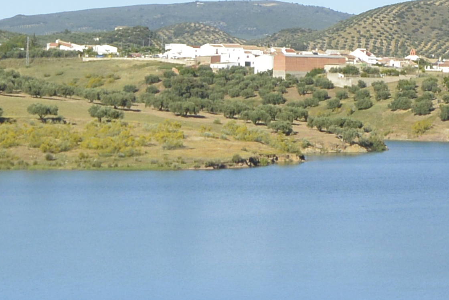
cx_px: 625
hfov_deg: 13.6
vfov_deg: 9.4
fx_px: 1796
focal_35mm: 144
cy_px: -52
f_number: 6.3
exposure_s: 1/640
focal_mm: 13
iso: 160
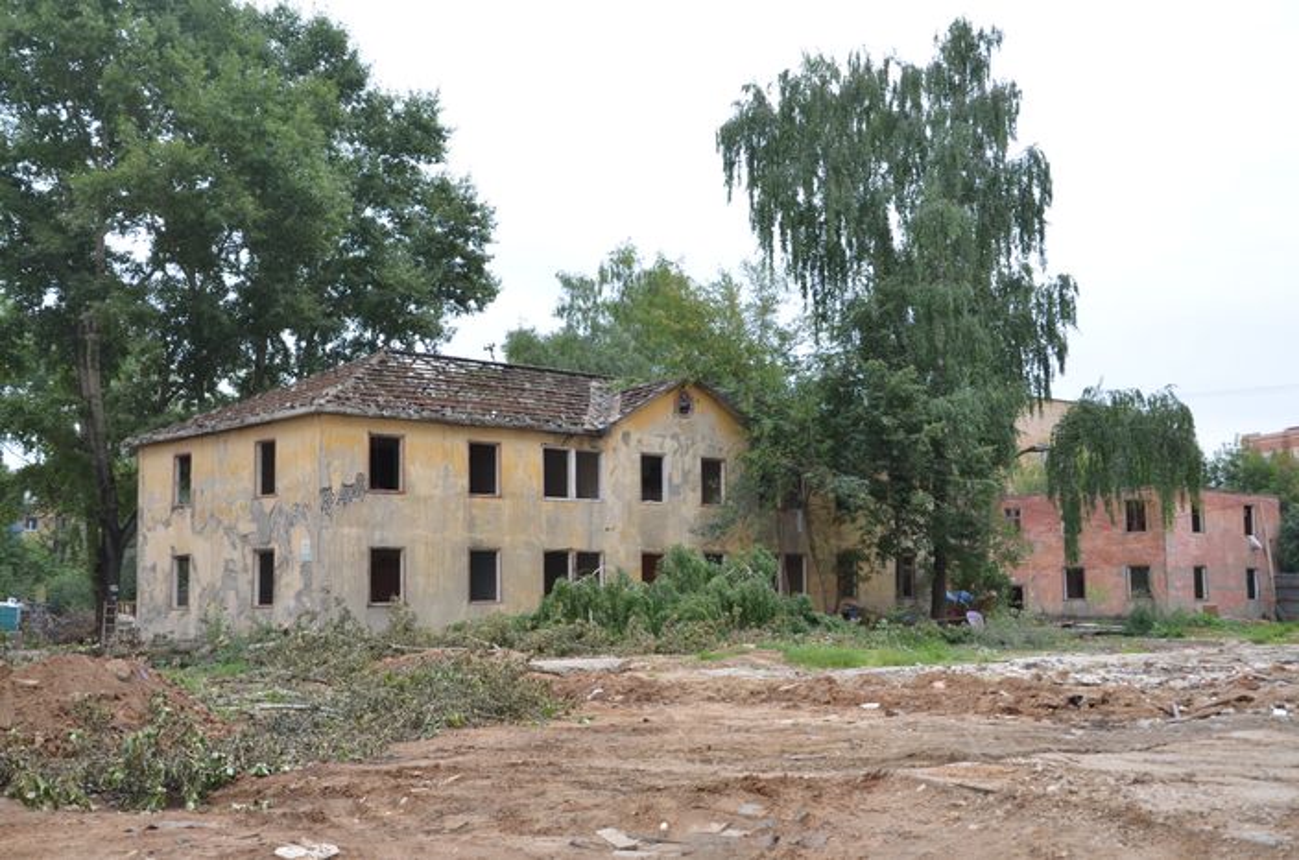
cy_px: 430
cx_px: 650
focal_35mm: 42
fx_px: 1512
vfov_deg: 31.7
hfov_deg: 46.5
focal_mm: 28
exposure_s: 1/160
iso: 250
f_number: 6.3
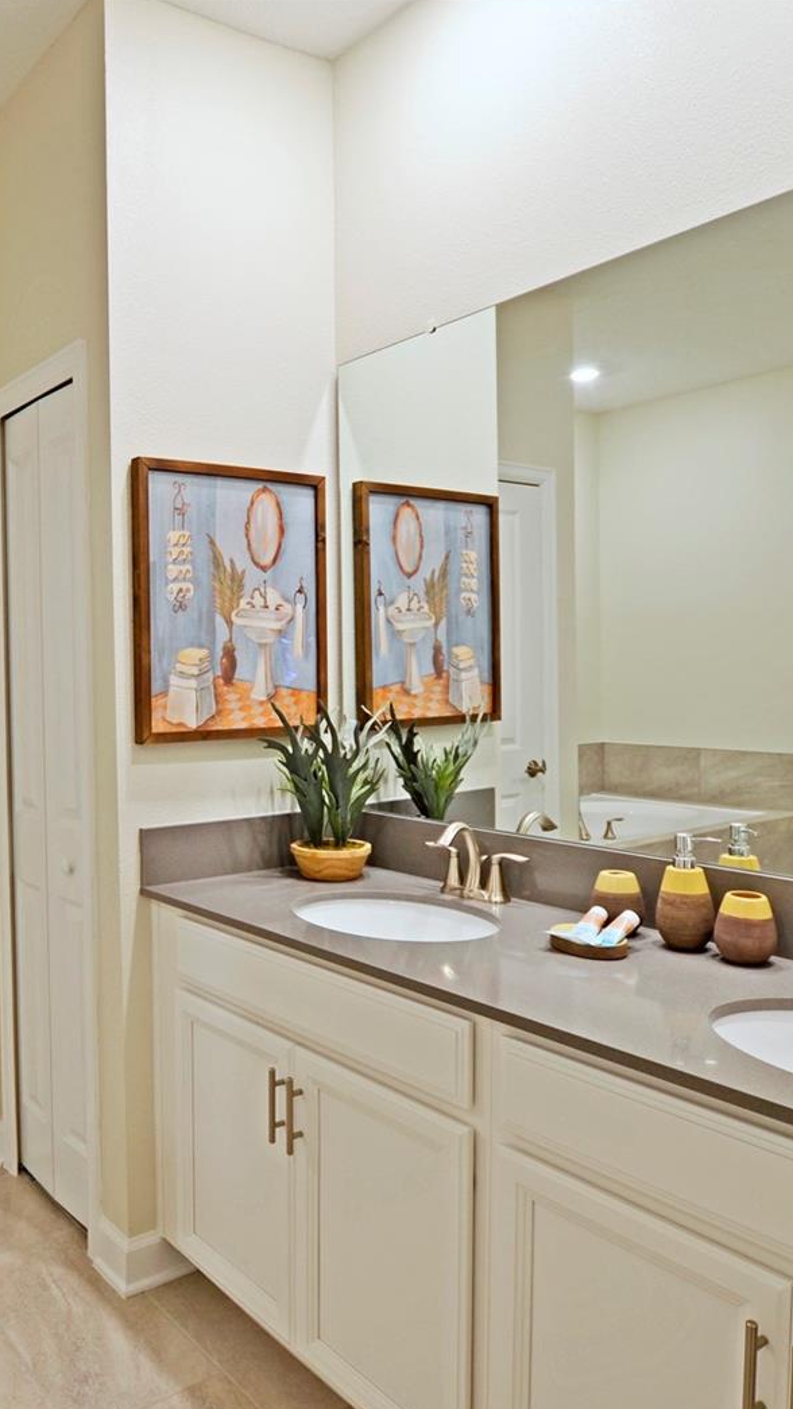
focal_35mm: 24
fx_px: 897
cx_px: 136
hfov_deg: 44.8
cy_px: 706
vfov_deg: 76.3
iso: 100
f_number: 4.5
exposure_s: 1/15
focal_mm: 10
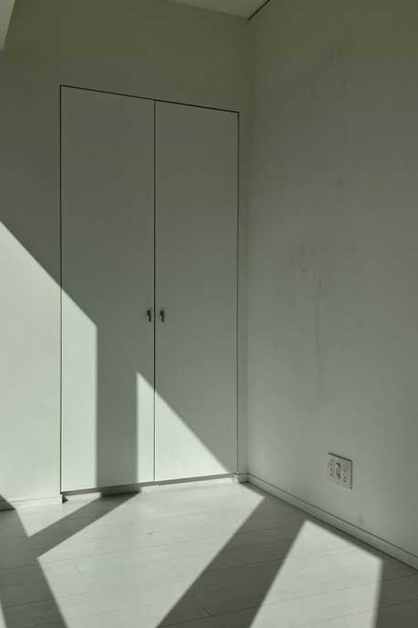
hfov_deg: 40.9
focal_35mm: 32
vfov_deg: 58.7
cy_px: 329
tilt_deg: +0.1
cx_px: 166
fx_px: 558
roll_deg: +0.1
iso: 32
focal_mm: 3.99
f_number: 1.8
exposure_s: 1/4425
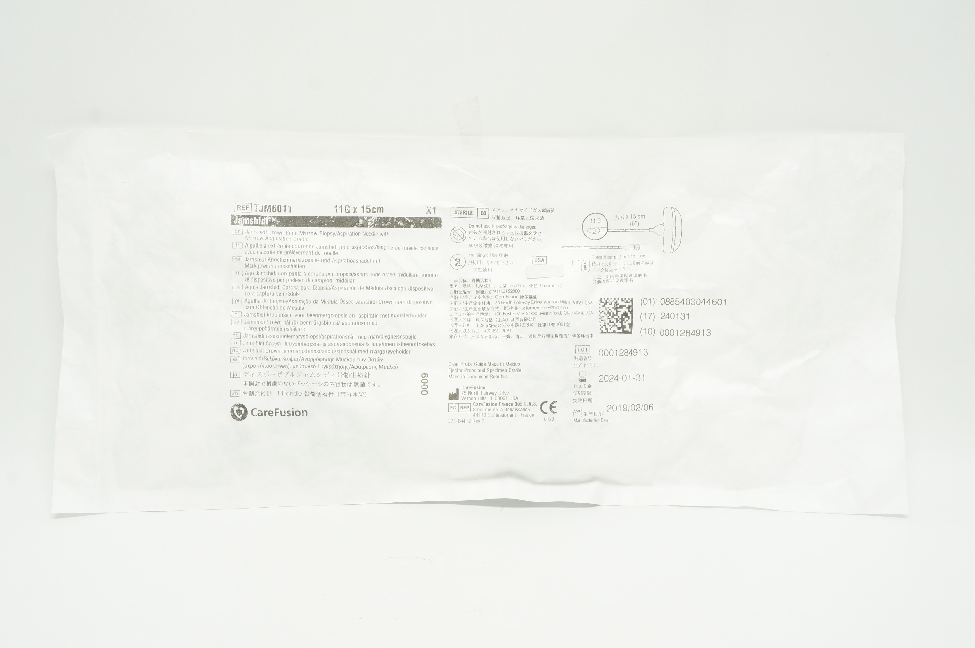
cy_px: 324
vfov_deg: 31.8
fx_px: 1136
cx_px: 488
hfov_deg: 46.4
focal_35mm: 42
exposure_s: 1/15
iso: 400
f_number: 11
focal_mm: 28
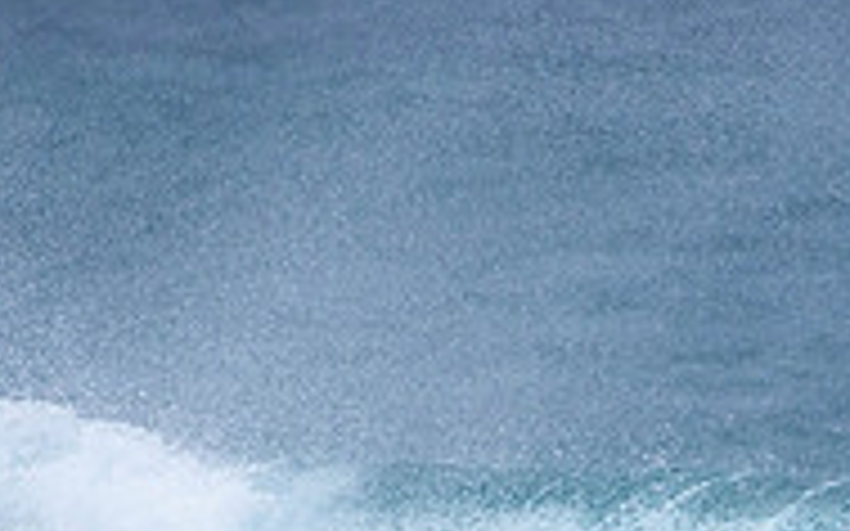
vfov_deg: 0.6
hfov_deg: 0.9
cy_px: 817
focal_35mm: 2350
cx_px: 625
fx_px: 54422
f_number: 5.6
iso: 560
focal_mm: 500
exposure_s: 1/2500
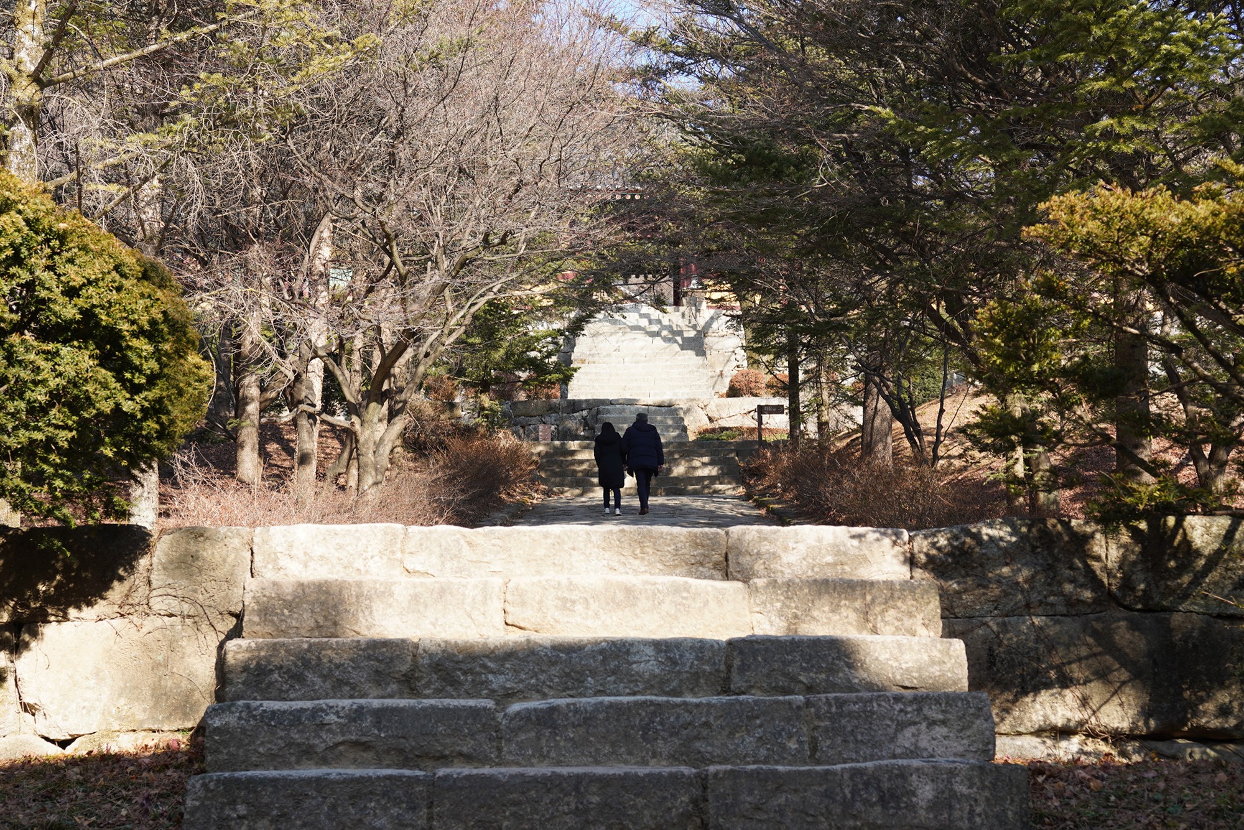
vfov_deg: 31.9
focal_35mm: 42
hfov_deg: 46.4
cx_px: 622
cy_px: 415
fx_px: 1451
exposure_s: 1/100
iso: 100
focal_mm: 42
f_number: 7.1
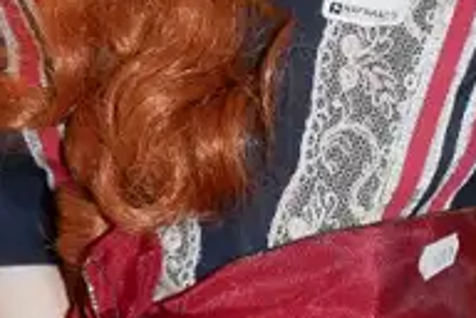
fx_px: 2195
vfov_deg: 8.1
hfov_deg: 12.3
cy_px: 504
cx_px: 404
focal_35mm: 166
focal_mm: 15
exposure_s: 1/60
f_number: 4
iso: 800
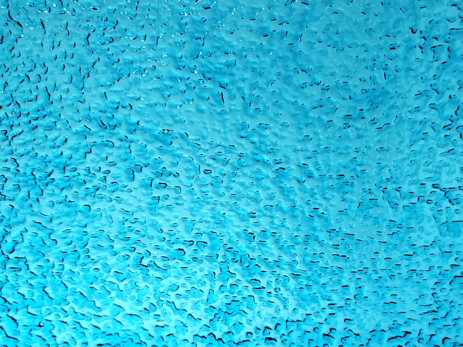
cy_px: 245
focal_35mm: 37
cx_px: 272
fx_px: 495
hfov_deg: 49.9
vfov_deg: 38.0
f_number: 1.5
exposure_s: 1/125
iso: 80
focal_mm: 4.3
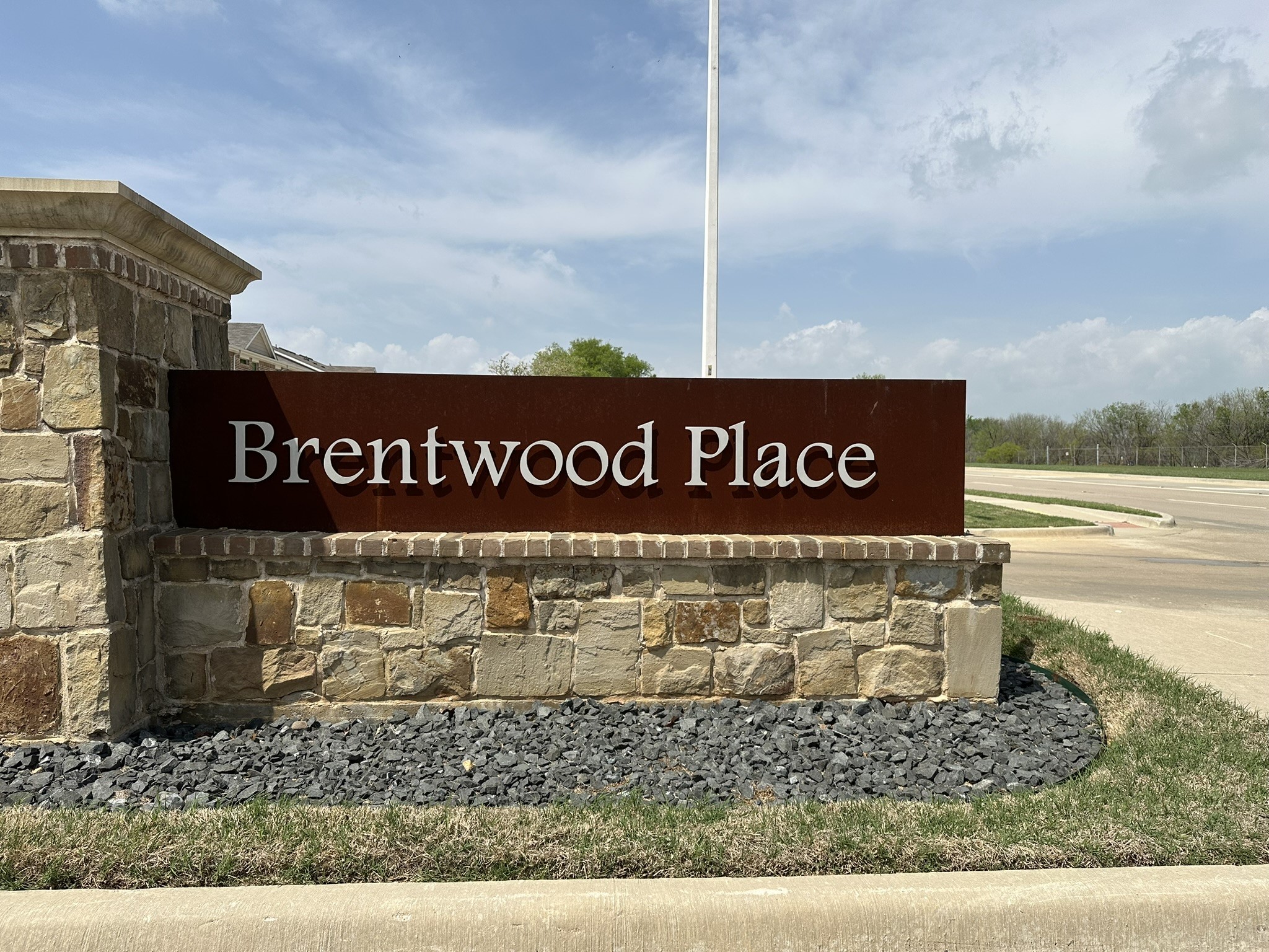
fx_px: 880
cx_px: 634
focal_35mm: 24
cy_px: 476
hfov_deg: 71.6
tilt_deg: -1.3
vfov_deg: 56.8
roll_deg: -0.9
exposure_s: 1/5000
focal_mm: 6.86
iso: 80
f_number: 1.78
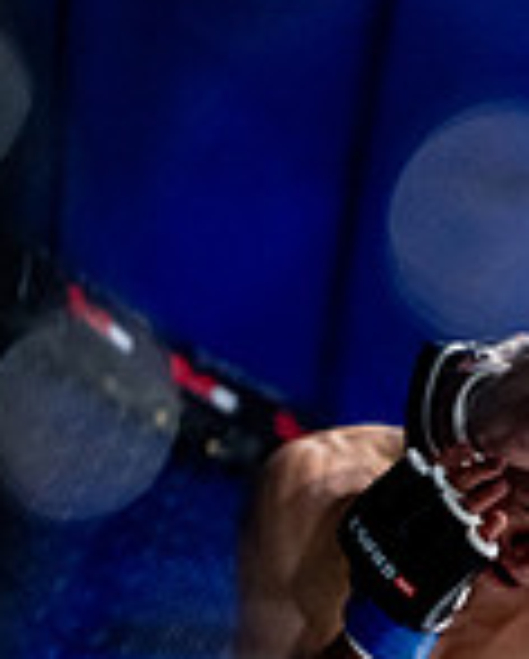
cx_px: 740
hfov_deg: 8.2
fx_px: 3613
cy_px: 670
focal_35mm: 185
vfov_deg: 10.3
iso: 3200
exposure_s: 1/1250
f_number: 2
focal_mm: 50
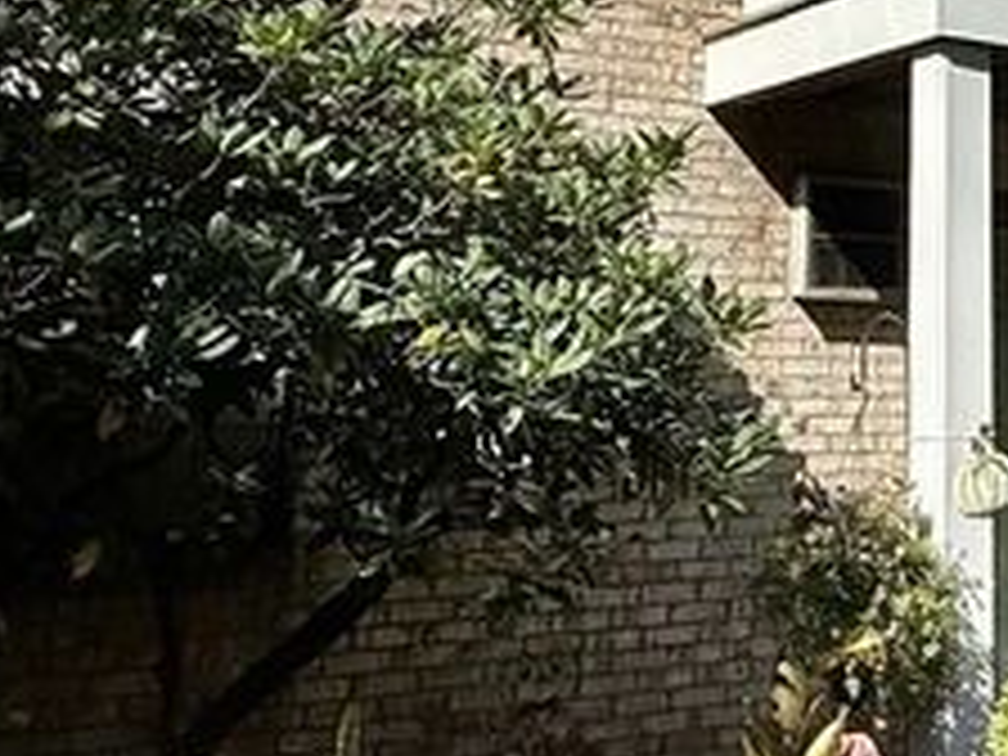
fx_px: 1864
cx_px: 1102
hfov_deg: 27.7
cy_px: -135
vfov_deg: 21.4
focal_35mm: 64
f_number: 2.2
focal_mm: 2.22
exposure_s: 1/2841
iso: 50
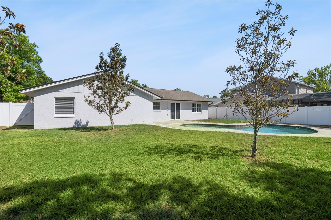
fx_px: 147
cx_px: 166
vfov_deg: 73.7
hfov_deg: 96.7
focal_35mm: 16
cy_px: 110
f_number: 20
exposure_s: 1/80
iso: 100
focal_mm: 16
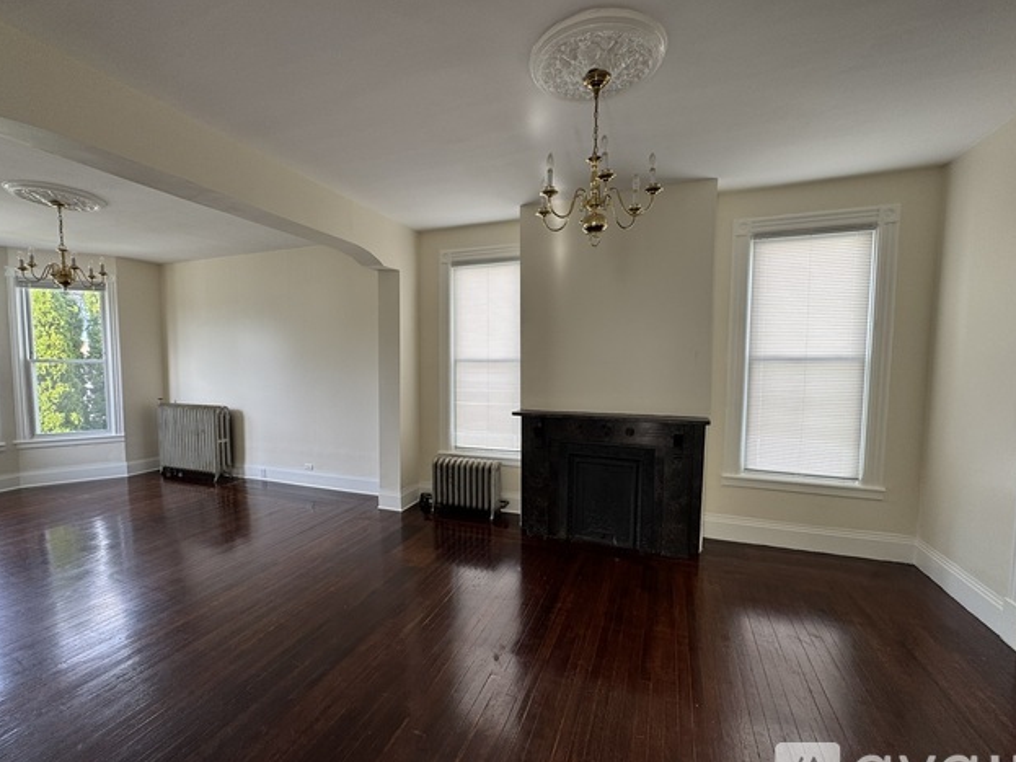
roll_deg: -0.2
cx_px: 495
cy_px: 400
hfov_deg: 98.2
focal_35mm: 15
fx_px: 440
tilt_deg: -4.5
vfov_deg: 81.7
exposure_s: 1/99
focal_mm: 2.22
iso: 64
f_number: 2.2
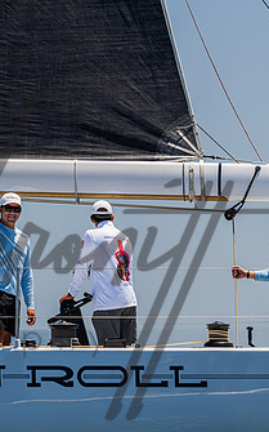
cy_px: 241
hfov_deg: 6.7
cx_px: 38
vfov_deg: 10.8
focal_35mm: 195
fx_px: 2290
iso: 400
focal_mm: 105
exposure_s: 1/1600
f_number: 8
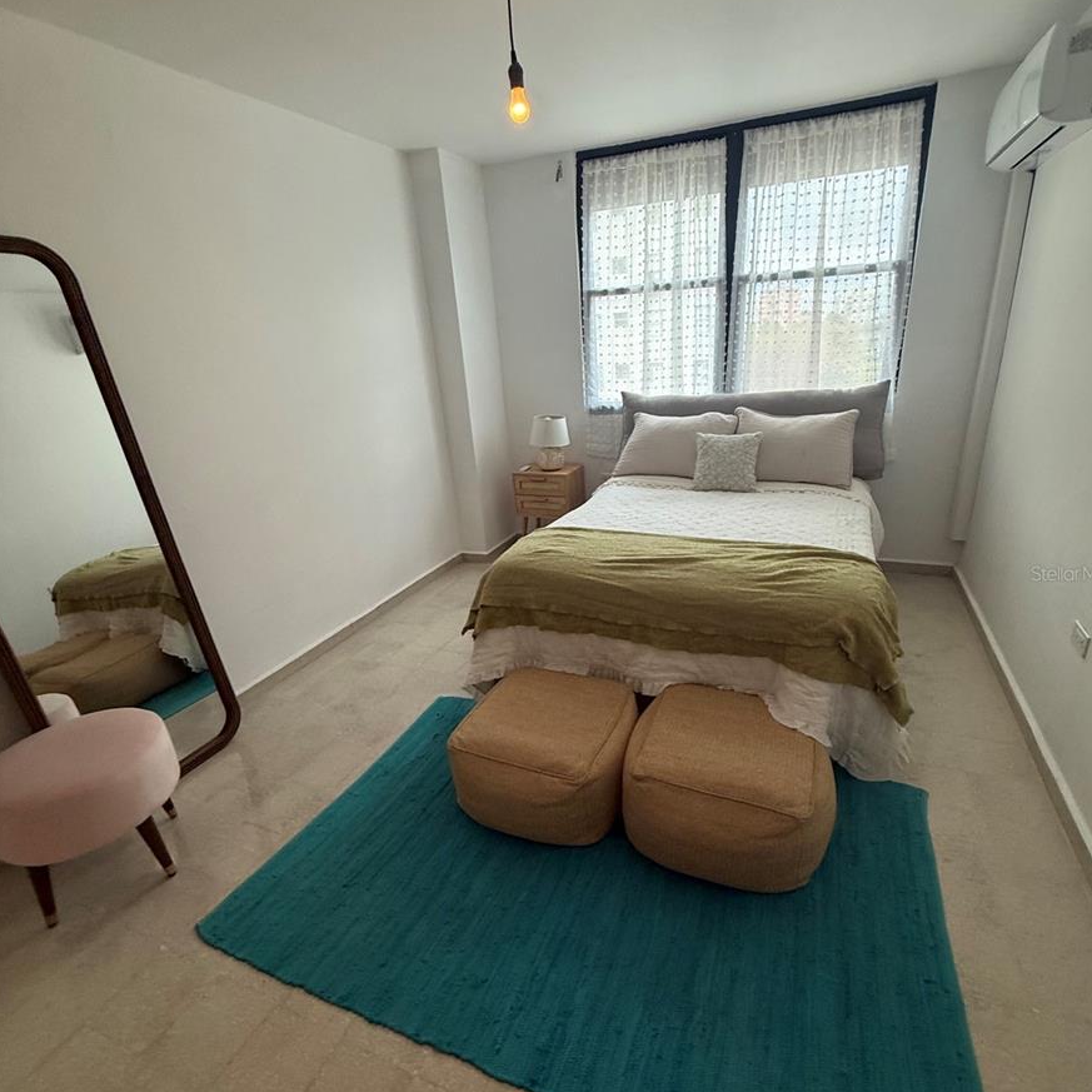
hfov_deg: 84.0
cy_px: 573
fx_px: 607
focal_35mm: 17
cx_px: 557
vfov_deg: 83.9
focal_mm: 2.22
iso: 160
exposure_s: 1/120
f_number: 2.2
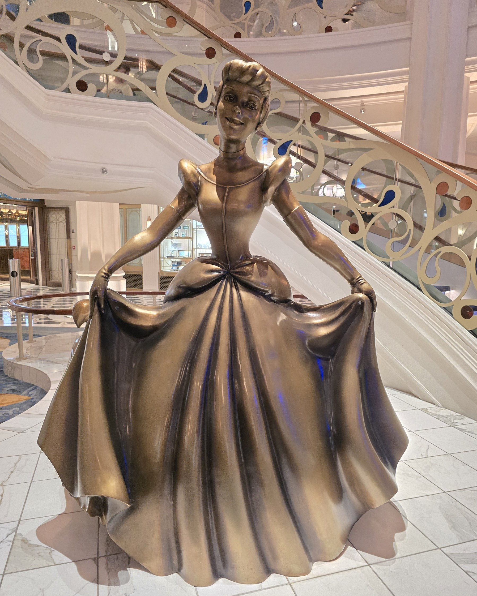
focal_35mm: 24
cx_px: 239
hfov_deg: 58.8
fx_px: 424
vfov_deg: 70.3
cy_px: 305
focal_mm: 6.3
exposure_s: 1/47
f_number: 1.7
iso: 1600
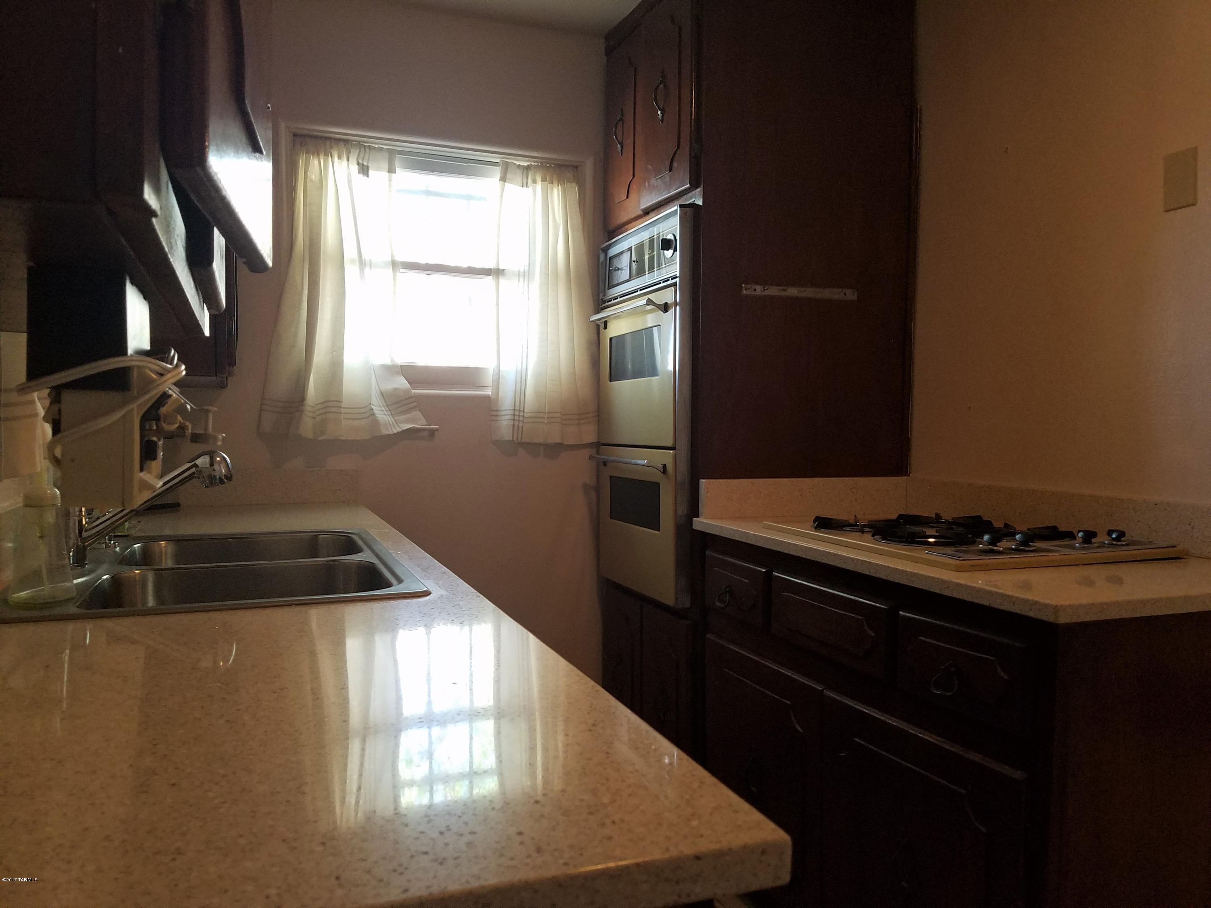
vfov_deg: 53.1
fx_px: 910
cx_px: 606
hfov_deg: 67.3
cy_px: 454
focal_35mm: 26
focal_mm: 4.2
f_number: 1.7
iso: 200
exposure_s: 1/60
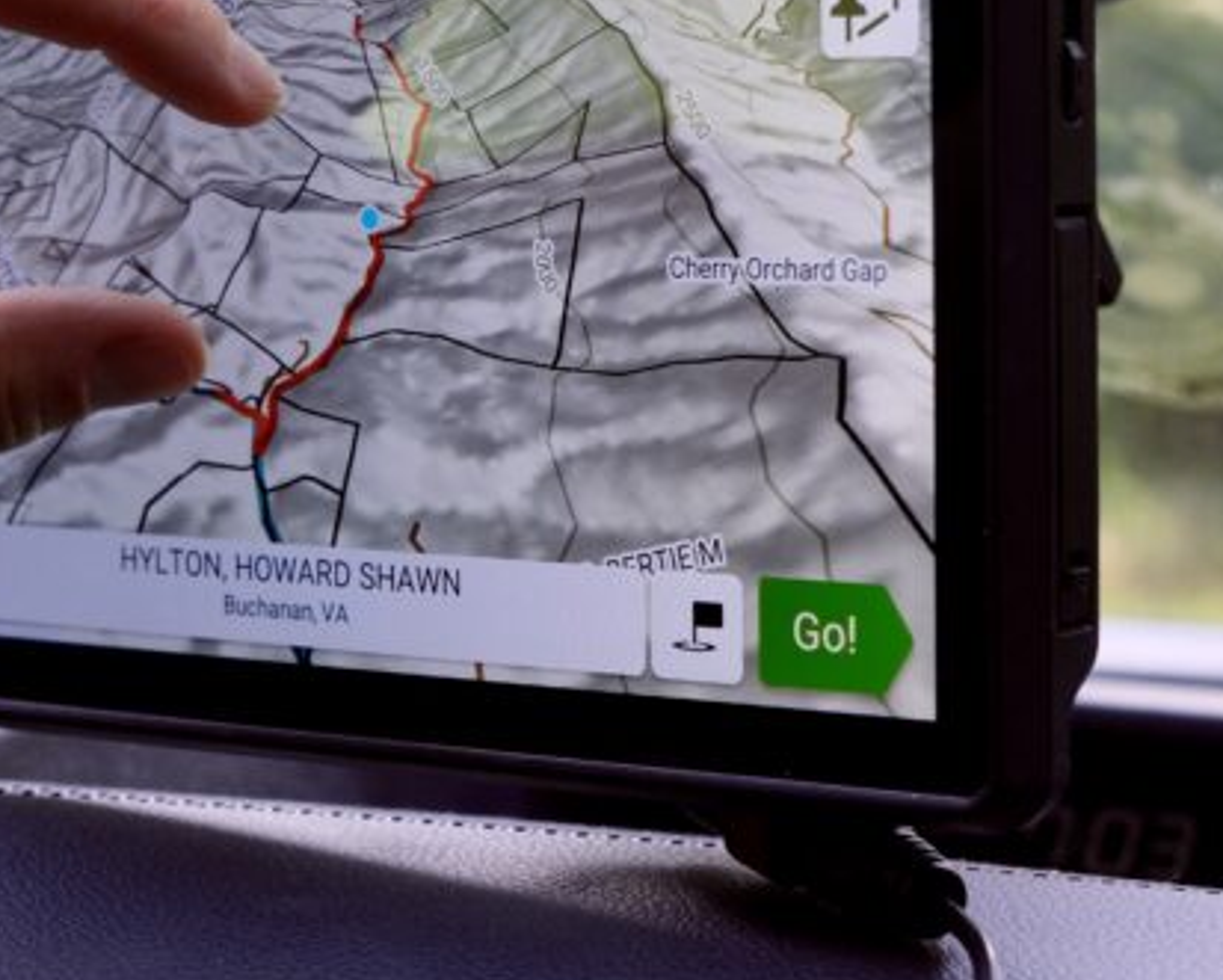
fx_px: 4129
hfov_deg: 16.8
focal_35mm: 114
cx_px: 438
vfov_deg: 13.5
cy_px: 318
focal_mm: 32.5
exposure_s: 1/140
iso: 320
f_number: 4.5
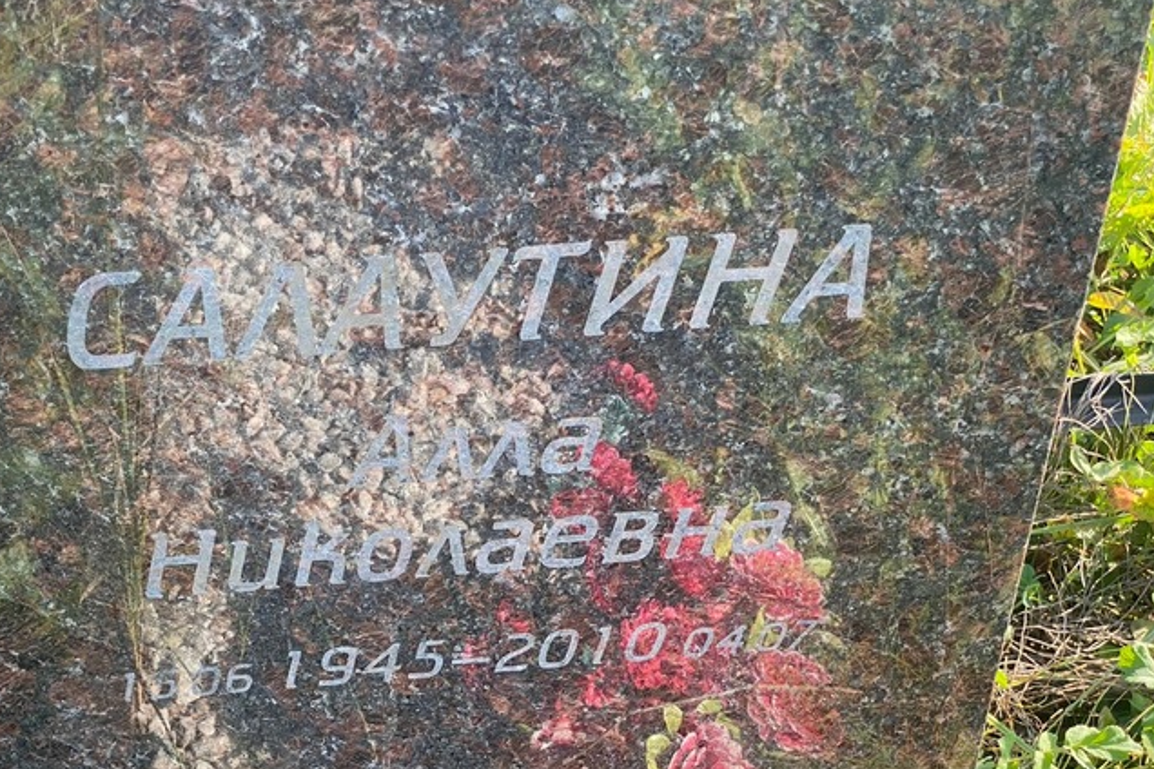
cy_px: 537
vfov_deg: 19.9
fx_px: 2180
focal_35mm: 68
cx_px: 470
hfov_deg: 29.6
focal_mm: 6
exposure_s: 1/246
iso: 20
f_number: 2
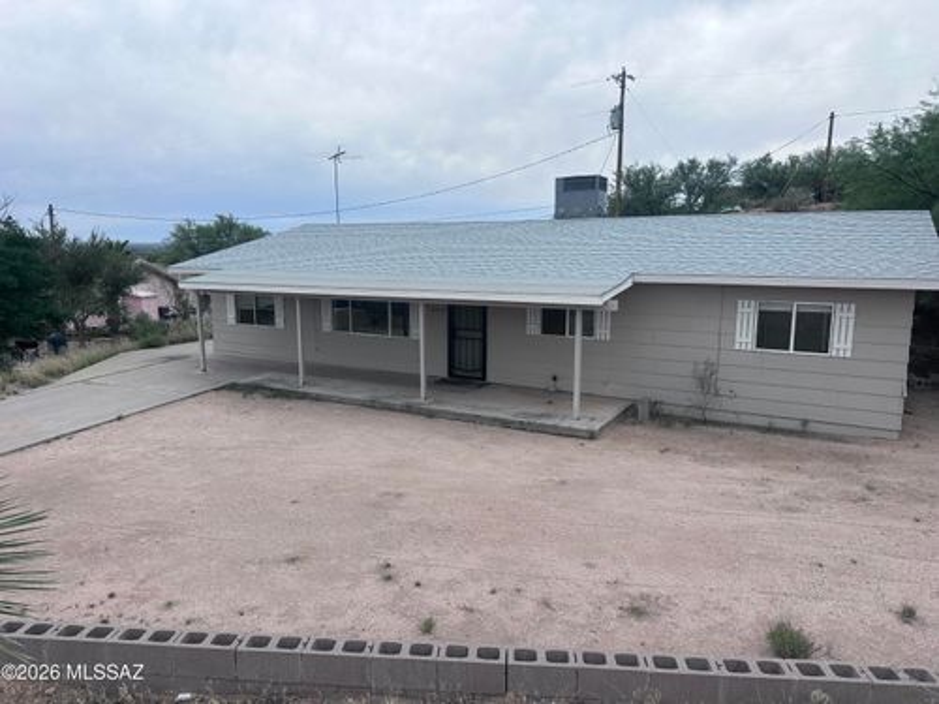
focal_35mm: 24
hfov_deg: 71.6
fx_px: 651
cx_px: 470
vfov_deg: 56.8
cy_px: 352
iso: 80
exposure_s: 1/3861
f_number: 1.78
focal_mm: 6.86
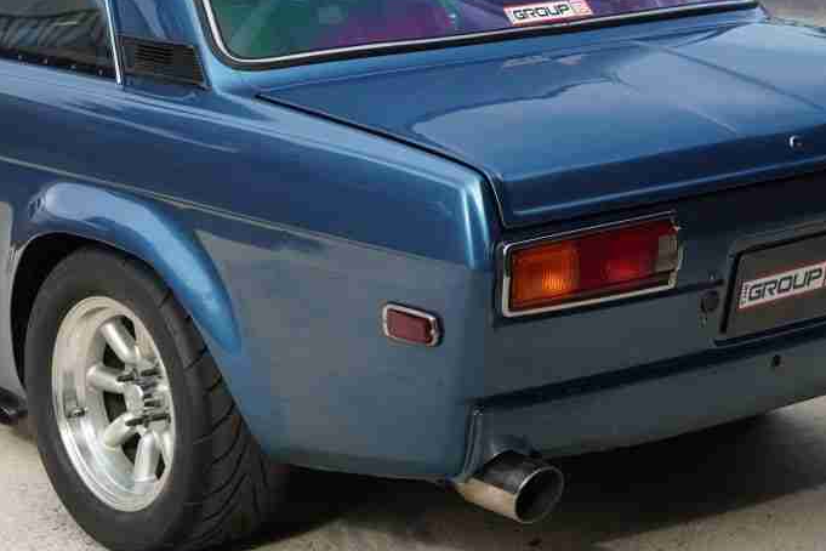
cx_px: 321
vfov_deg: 12.8
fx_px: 2455
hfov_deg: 19.1
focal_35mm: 107
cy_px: 235
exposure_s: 1/200
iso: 100
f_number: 4
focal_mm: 30
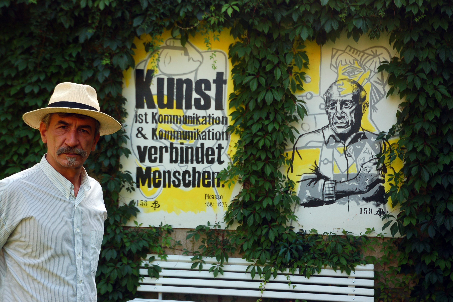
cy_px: 151
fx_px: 754
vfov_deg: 22.6
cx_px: 226
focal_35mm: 60
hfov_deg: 33.4
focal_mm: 40
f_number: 4.5
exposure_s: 1/80
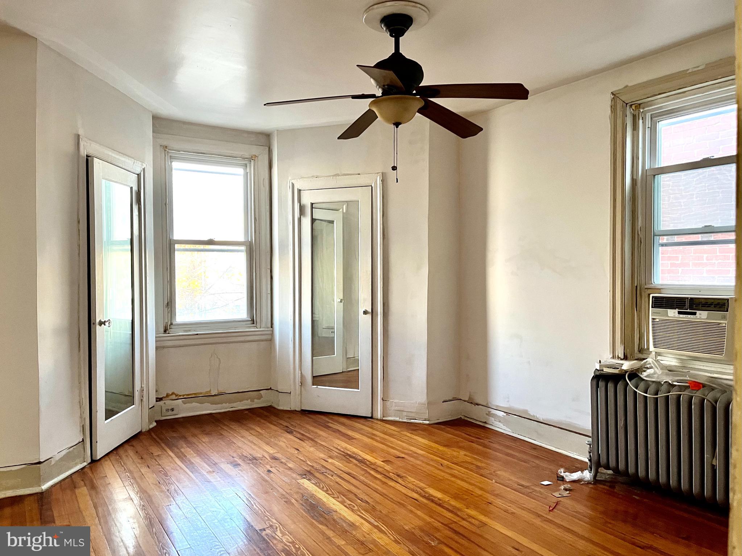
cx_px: 371
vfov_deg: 53.1
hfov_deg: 67.3
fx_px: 557
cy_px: 278
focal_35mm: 26
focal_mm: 5.1
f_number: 1.6
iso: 250
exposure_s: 1/60
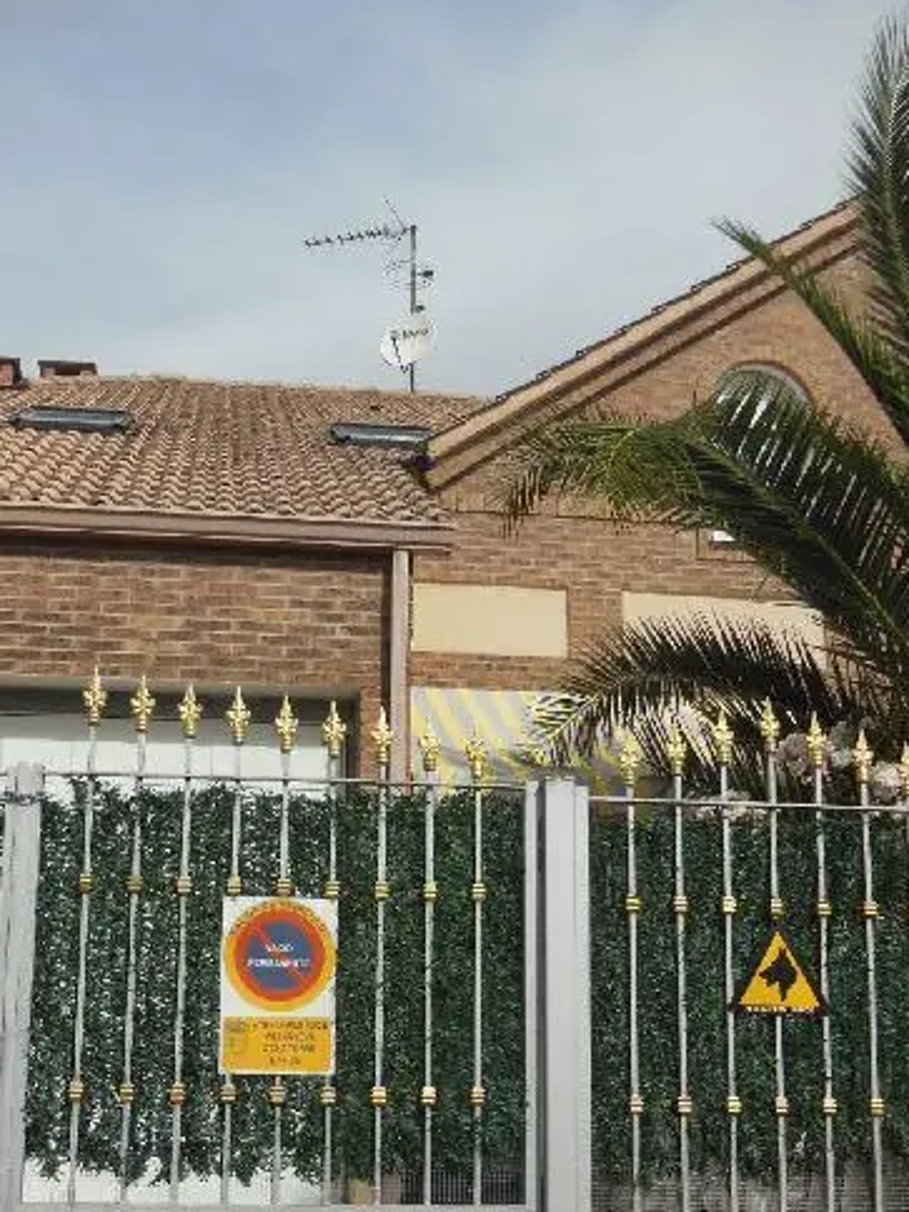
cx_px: 381
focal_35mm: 45
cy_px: 756
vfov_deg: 41.8
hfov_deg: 32.1
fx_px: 1576
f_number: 3.9
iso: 125
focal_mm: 6
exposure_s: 1/1500
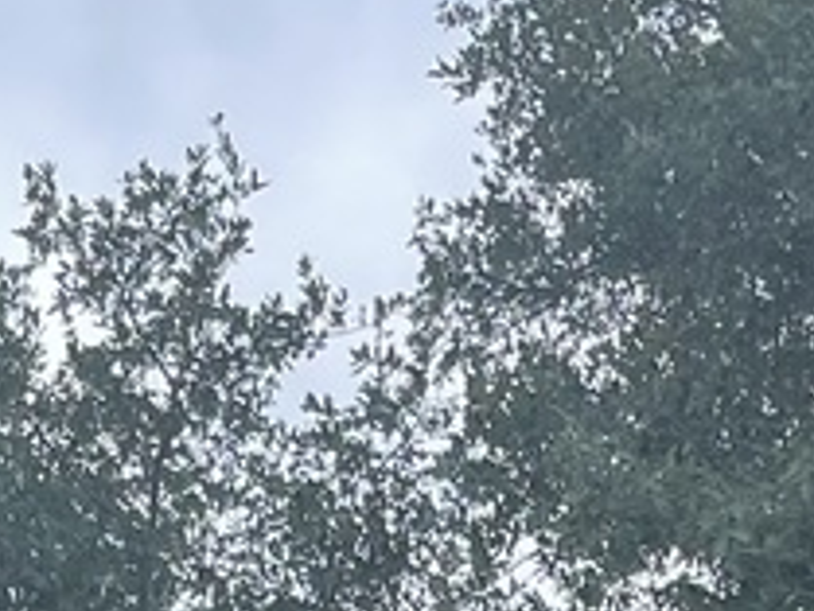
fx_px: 4212
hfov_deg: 11.0
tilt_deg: +6.9
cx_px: 724
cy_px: 1362
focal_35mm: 179
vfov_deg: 7.8
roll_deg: +0.1
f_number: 1.6
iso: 32
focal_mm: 5.1
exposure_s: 1/1238
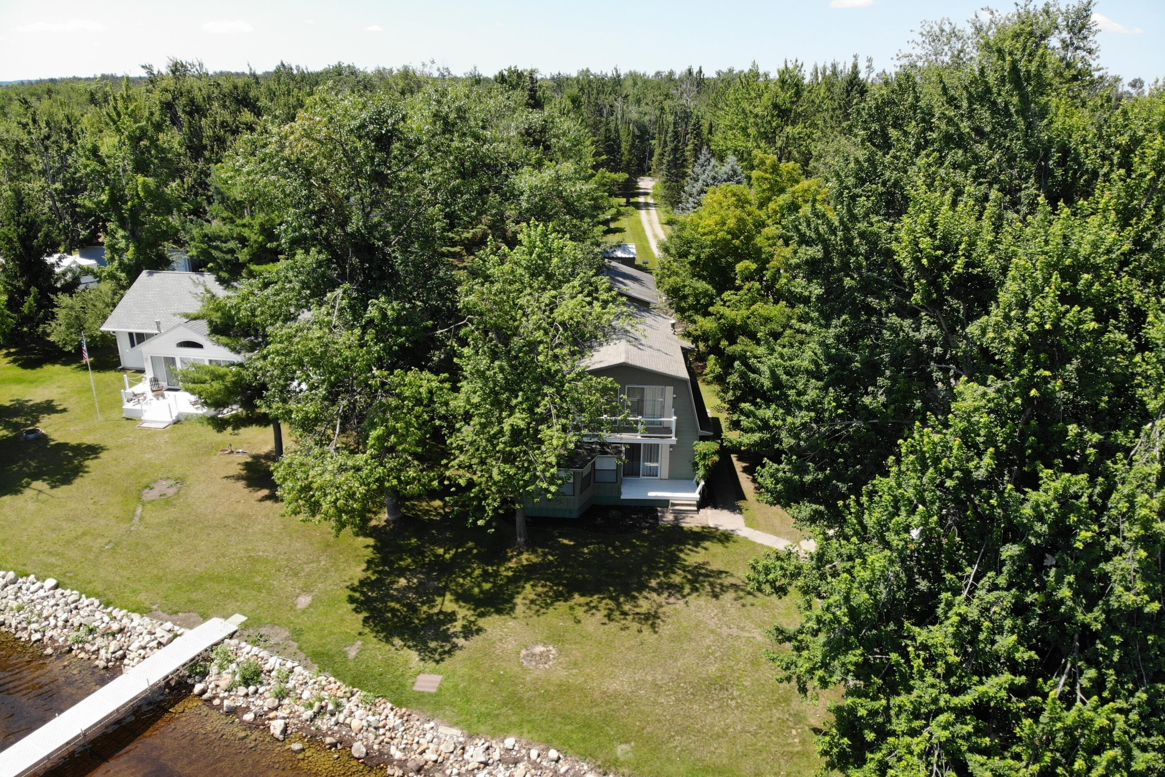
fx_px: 809
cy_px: 425
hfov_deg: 71.5
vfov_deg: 51.2
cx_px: 582
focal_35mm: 25
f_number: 2.8
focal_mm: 4.5
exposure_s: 1/546
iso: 106
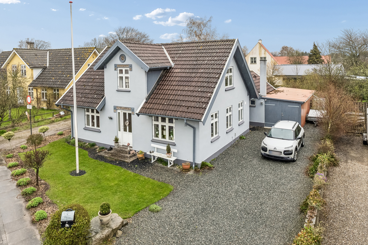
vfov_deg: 49.1
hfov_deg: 68.9
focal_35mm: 26
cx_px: 184
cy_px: 122
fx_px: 268
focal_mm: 17.5
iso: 400
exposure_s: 1/125
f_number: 8
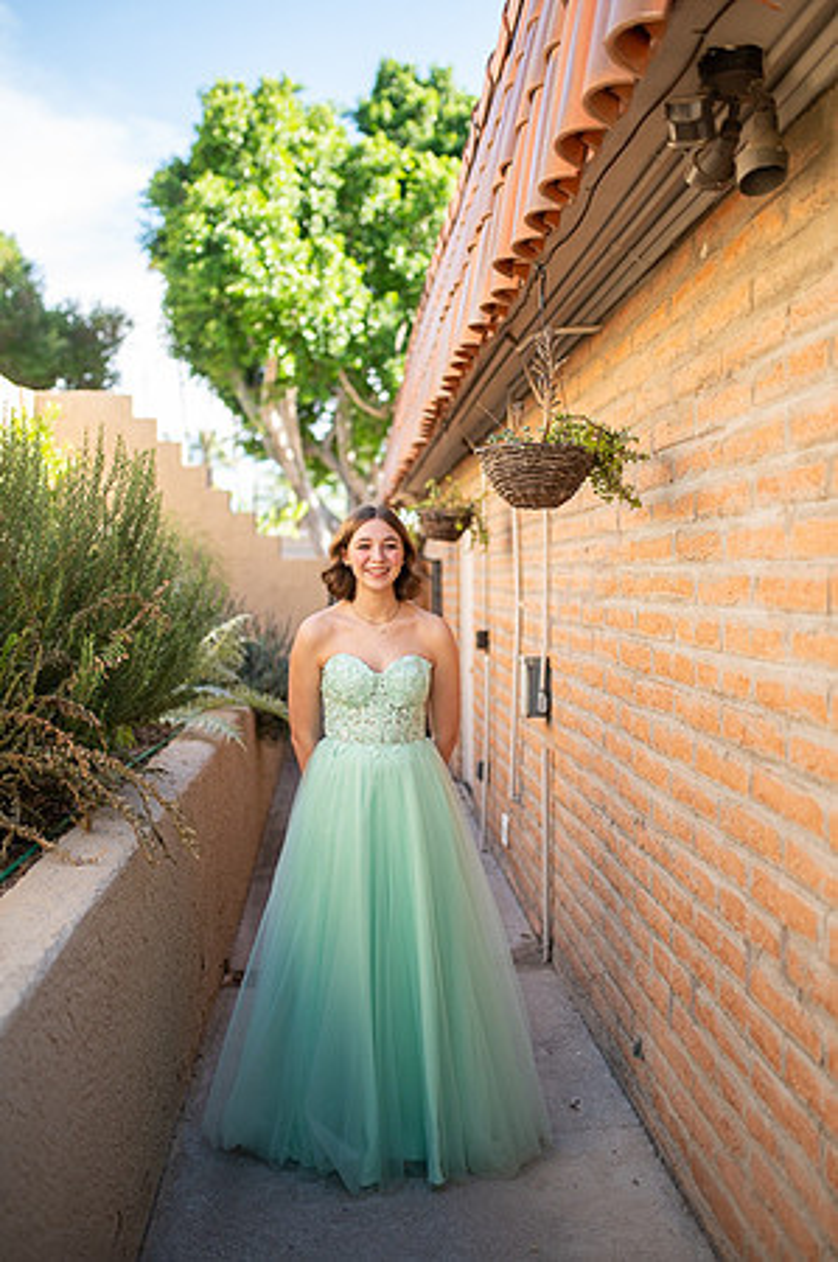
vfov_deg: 54.5
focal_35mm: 35
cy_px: 631
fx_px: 1225
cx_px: 419
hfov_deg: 37.8
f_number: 1.4
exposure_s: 1/4000
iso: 400
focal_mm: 35
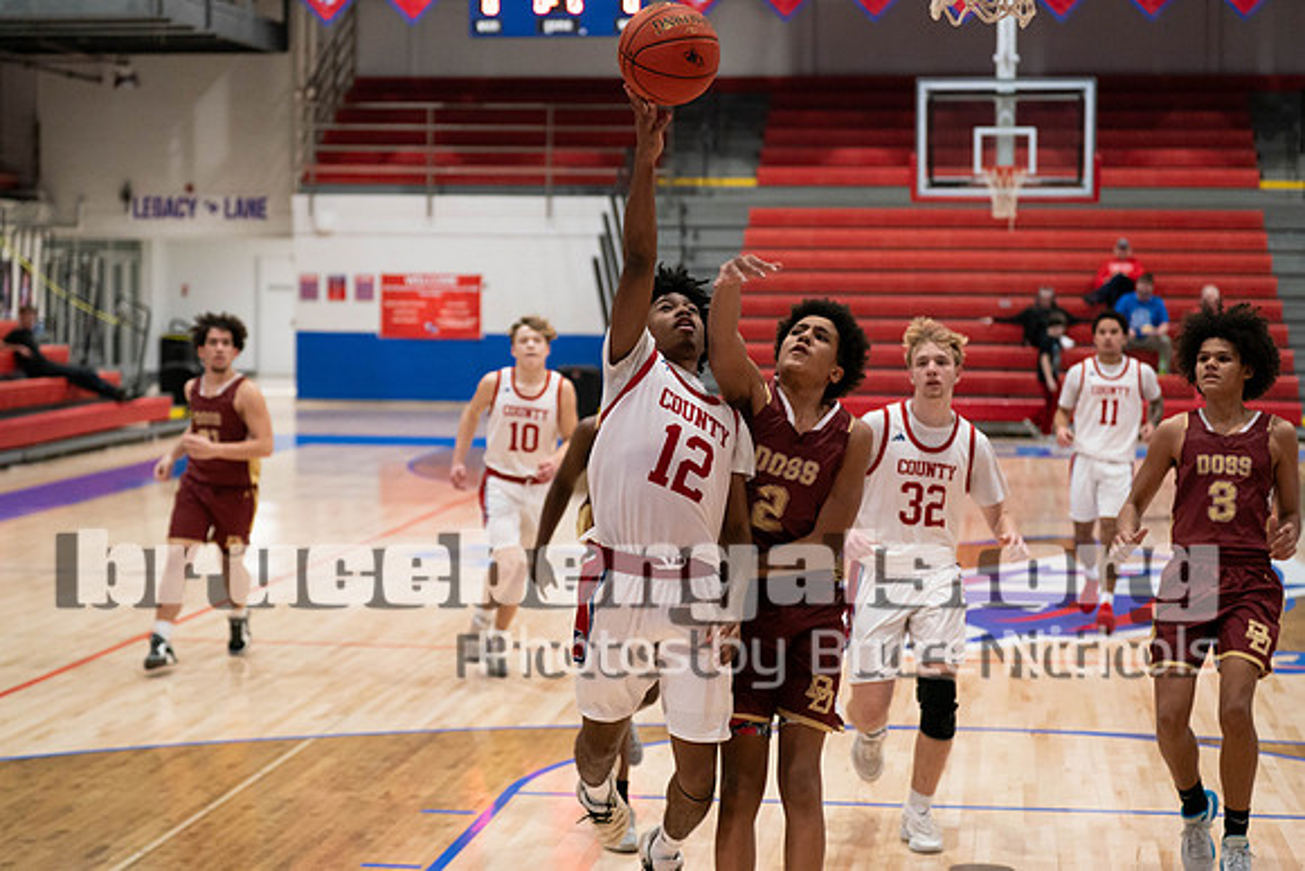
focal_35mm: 74
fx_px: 2689
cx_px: 652
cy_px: 436
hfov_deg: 27.3
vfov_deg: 18.4
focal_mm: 70
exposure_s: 1/1000
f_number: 2.8
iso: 4000
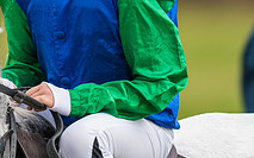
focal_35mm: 1292
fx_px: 8941
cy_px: 38
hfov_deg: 1.6
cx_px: 75
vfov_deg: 1.0
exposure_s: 1/1600
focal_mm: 400
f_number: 4
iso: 400
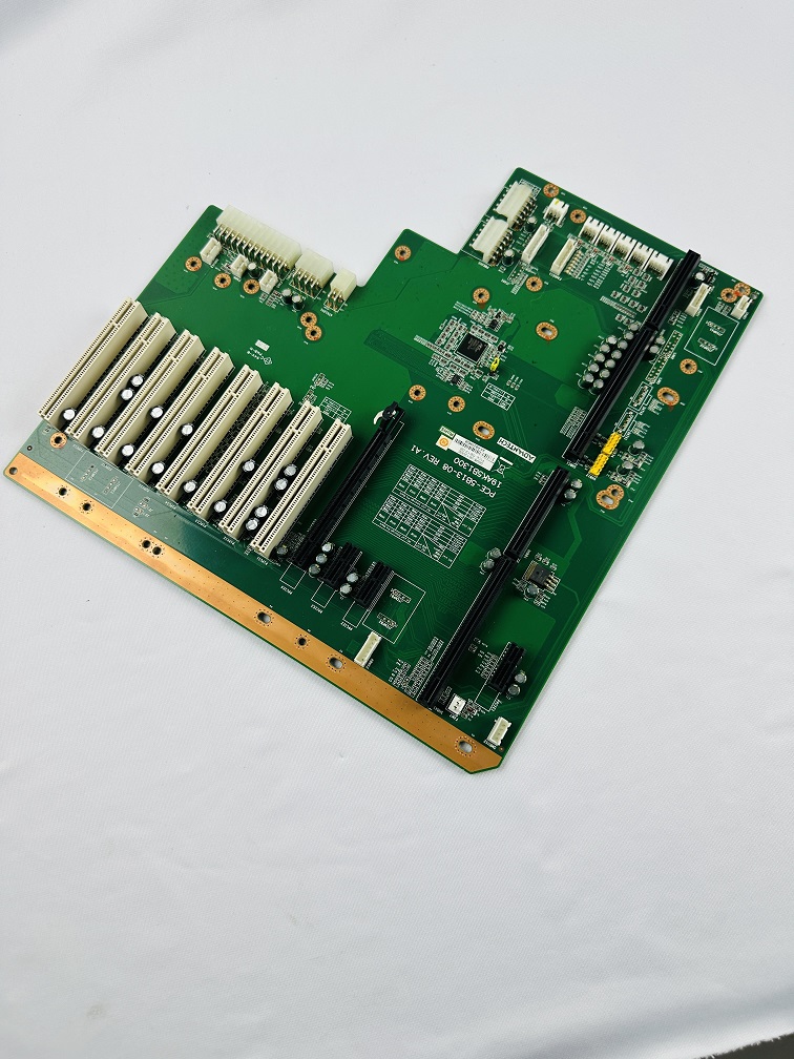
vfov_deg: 71.6
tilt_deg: -75.9
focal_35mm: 24
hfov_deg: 56.8
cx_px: 397
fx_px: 734
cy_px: 530
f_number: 1.78
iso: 80
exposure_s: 1/120
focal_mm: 6.86
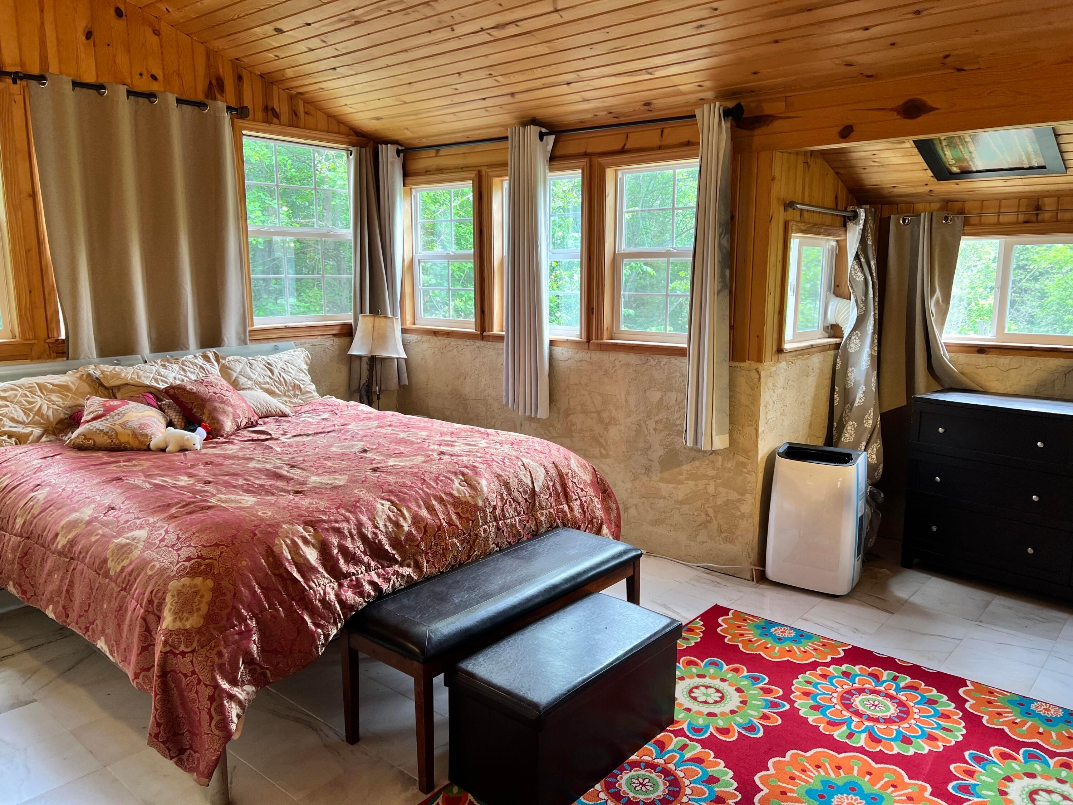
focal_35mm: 26
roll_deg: +0.2
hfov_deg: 67.3
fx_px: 806
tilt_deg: -11.3
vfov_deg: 53.1
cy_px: 402
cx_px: 536
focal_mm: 5.7
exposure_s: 1/120
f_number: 1.5
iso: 80
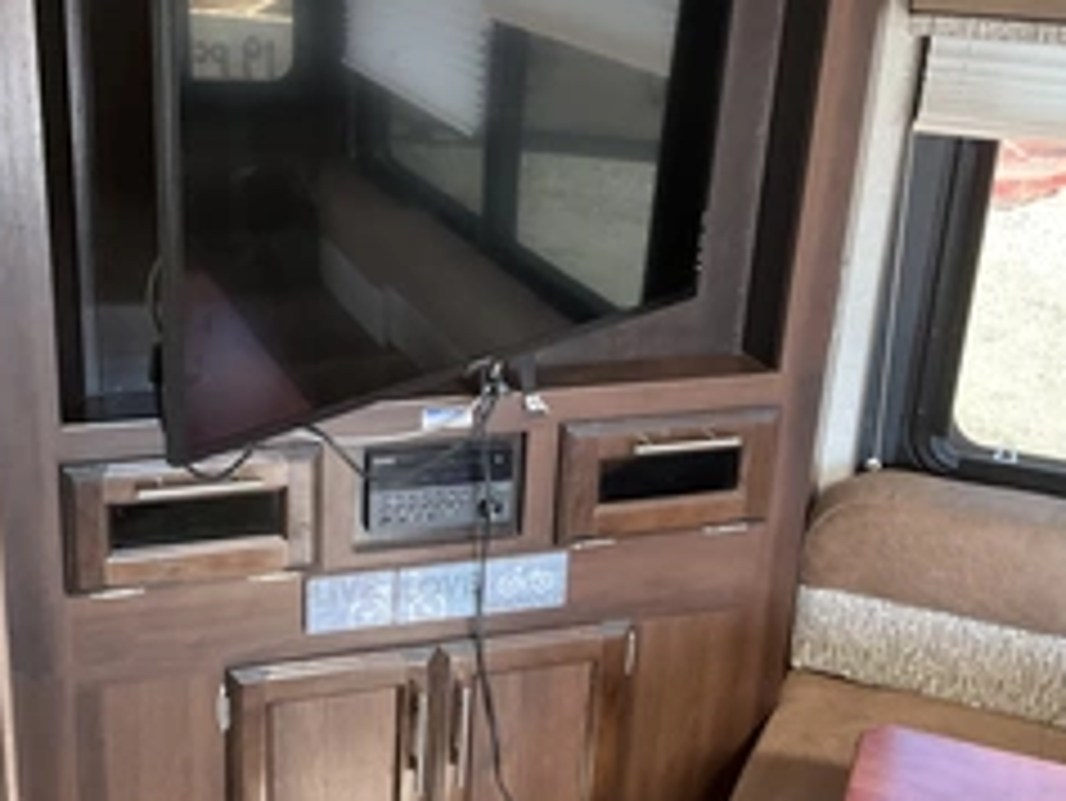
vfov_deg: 29.7
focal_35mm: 49
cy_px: 418
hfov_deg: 38.7
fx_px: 1510
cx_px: 409
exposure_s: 1/60
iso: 125
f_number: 1.8
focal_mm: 3
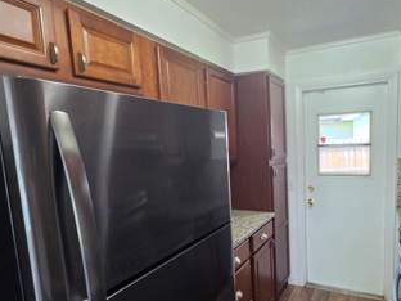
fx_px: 232
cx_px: 261
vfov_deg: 65.7
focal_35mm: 20
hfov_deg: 79.6
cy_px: 171
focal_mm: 2.2
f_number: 2.2
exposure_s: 1/120
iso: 200
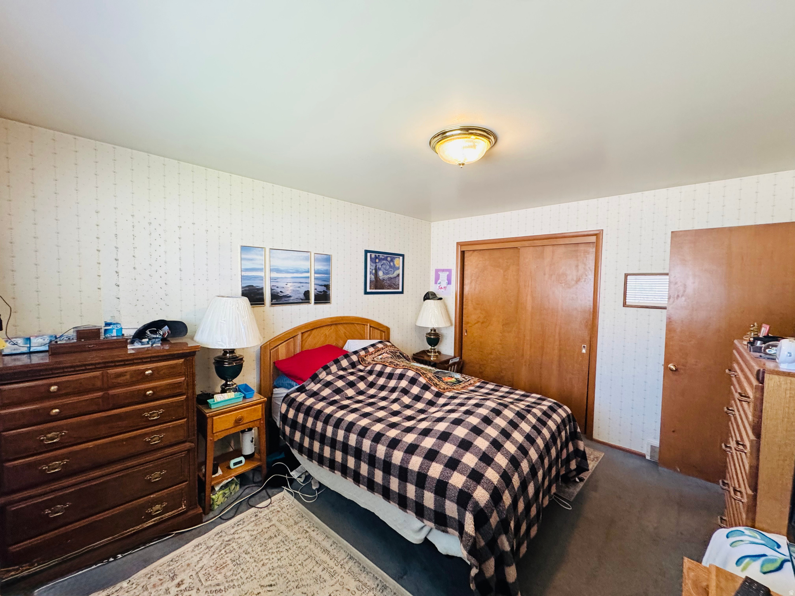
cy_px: 298
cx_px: 398
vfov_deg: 85.7
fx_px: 322
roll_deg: -0.9
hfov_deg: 102.1
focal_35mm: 14
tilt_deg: -1.4
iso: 320
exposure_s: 1/60
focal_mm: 2.22
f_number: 2.2
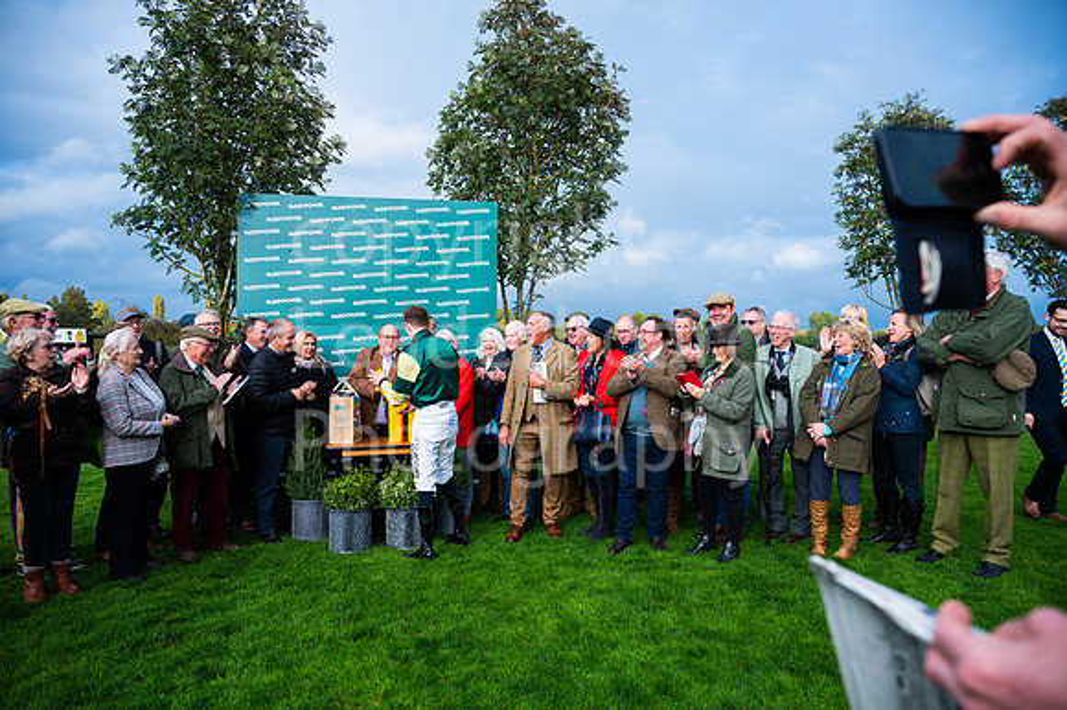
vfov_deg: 53.1
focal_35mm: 24
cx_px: 534
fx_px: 711
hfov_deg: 73.8
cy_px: 355
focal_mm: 24
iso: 500
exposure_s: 1/2500
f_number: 4
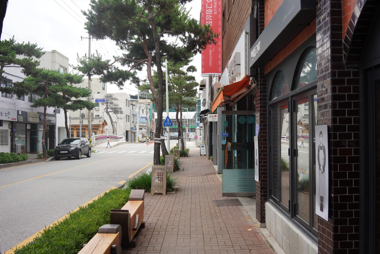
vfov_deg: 37.9
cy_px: 127
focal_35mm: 35
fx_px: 369
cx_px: 190
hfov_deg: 54.4
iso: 400
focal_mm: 35
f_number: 7.1
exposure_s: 1/160
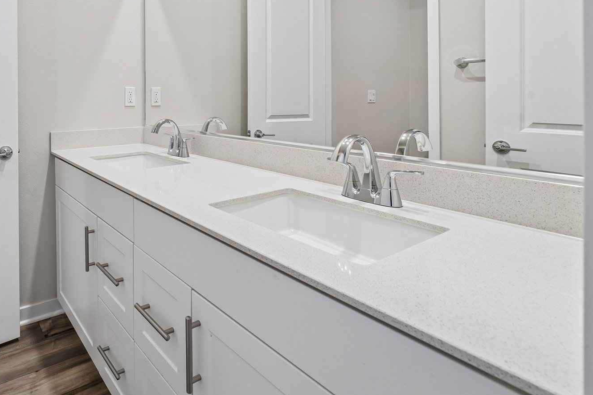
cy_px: 107
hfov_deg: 77.9
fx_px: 329
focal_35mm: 20
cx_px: 151
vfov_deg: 59.2
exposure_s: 1/15
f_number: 9
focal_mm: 13
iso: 400
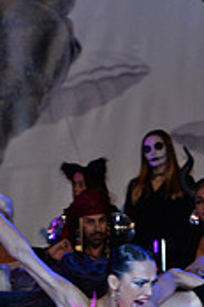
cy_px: 418
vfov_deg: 5.2
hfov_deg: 3.4
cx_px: 173
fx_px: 3396
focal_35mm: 398
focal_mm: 120
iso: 2000
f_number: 5
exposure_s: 1/250
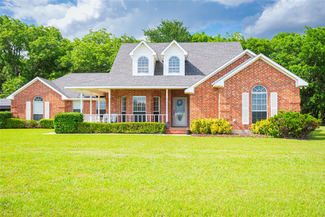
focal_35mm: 35
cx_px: 162
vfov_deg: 37.9
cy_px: 108
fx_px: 316
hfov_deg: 54.4
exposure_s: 1/160
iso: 100
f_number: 7.1
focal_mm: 35
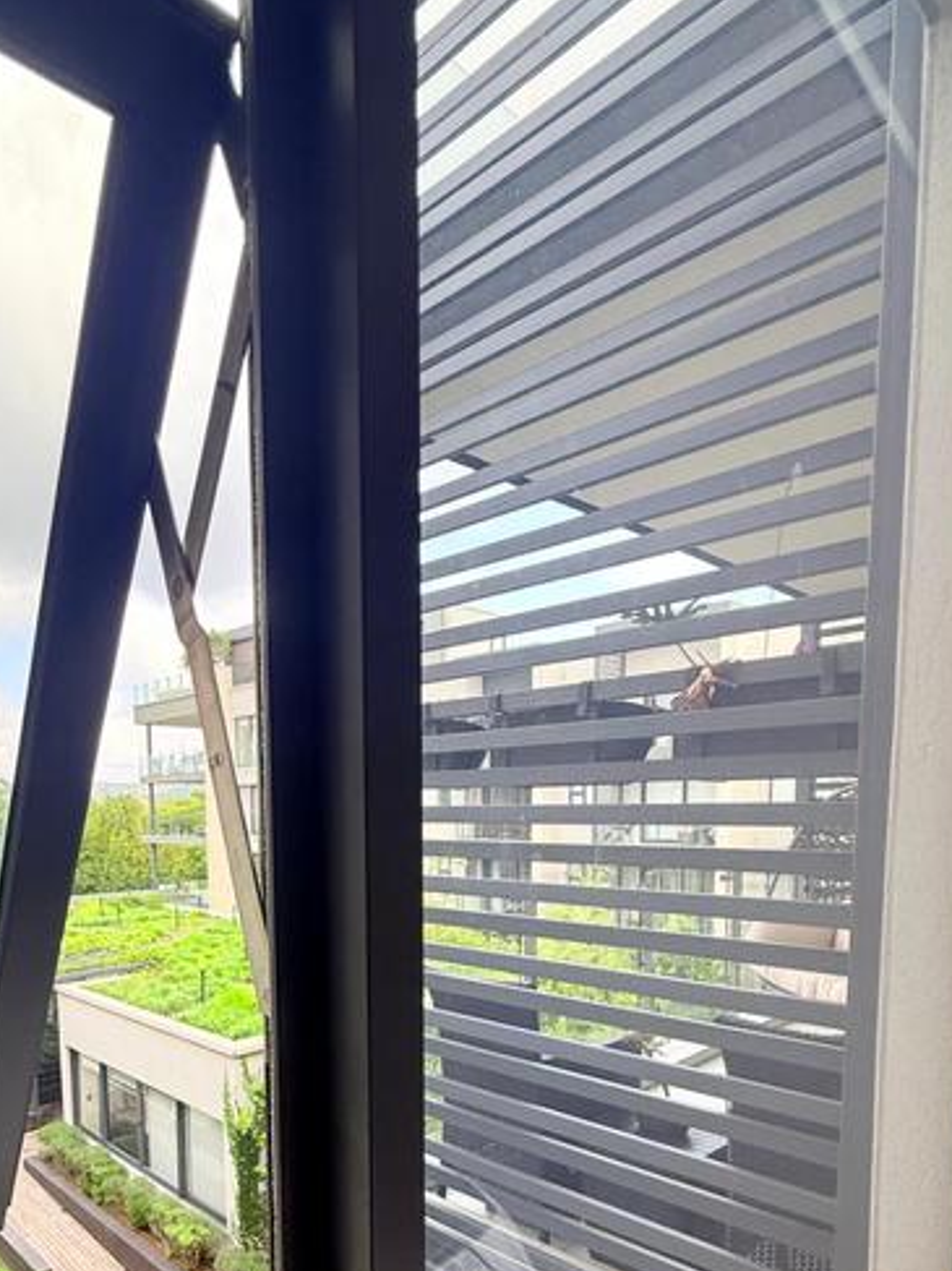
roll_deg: +0.7
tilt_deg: -5.5
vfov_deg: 70.7
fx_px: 844
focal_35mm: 23
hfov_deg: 58.0
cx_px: 347
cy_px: 893
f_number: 2.2
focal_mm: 2.22
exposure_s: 1/235
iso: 64
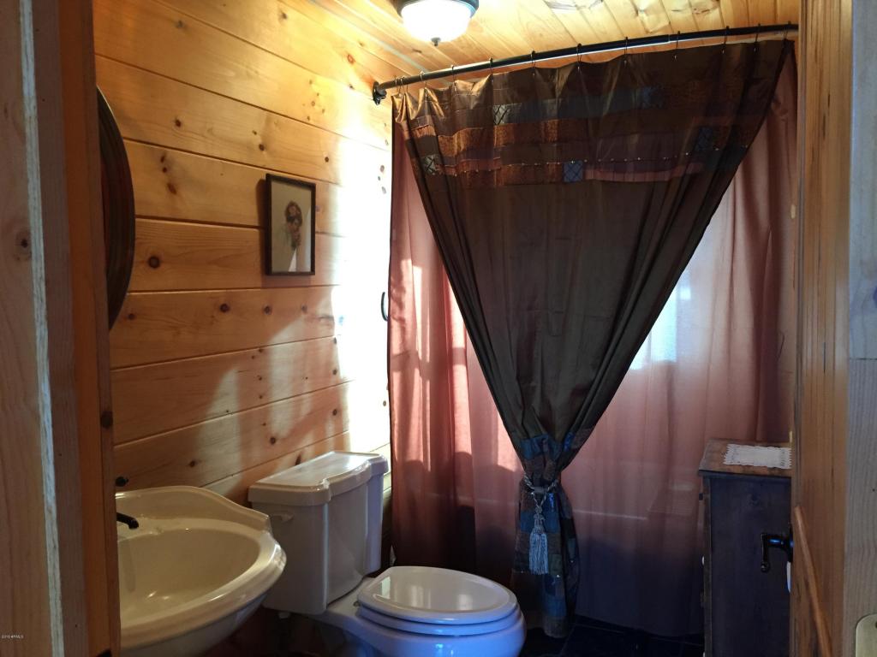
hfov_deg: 61.7
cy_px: 328
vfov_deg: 48.2
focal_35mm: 29
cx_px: 438
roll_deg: -0.1
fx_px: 735
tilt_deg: -4.2
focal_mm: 4.15
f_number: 2.2
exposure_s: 1/30
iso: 160
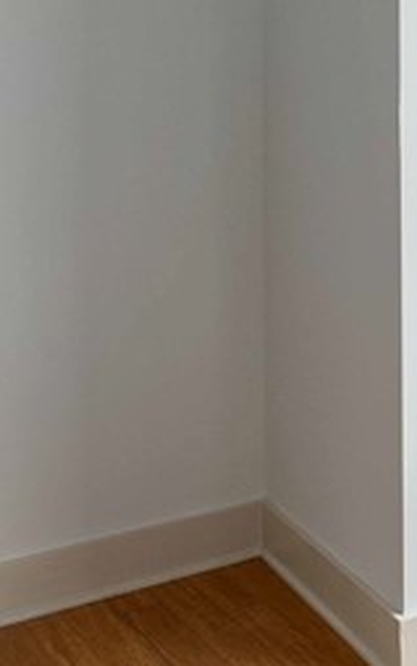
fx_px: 1108
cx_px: 497
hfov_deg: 20.0
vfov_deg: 32.3
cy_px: 109
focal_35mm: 61
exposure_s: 1/200
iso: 125
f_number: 8
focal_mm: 14
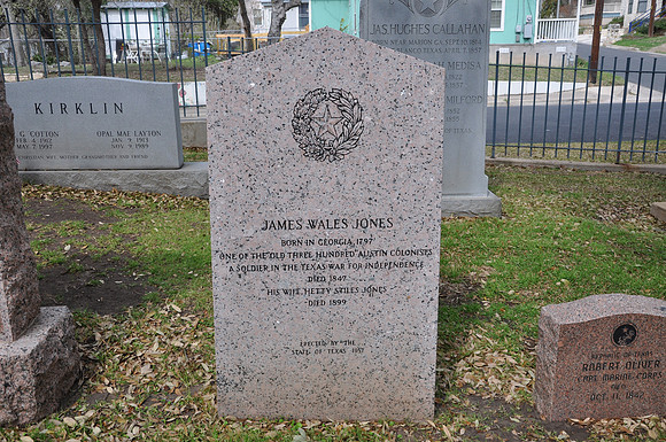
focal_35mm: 33
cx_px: 333
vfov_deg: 39.9
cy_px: 221
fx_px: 610
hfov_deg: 57.3
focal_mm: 22
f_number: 5.6
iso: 250
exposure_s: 1/125
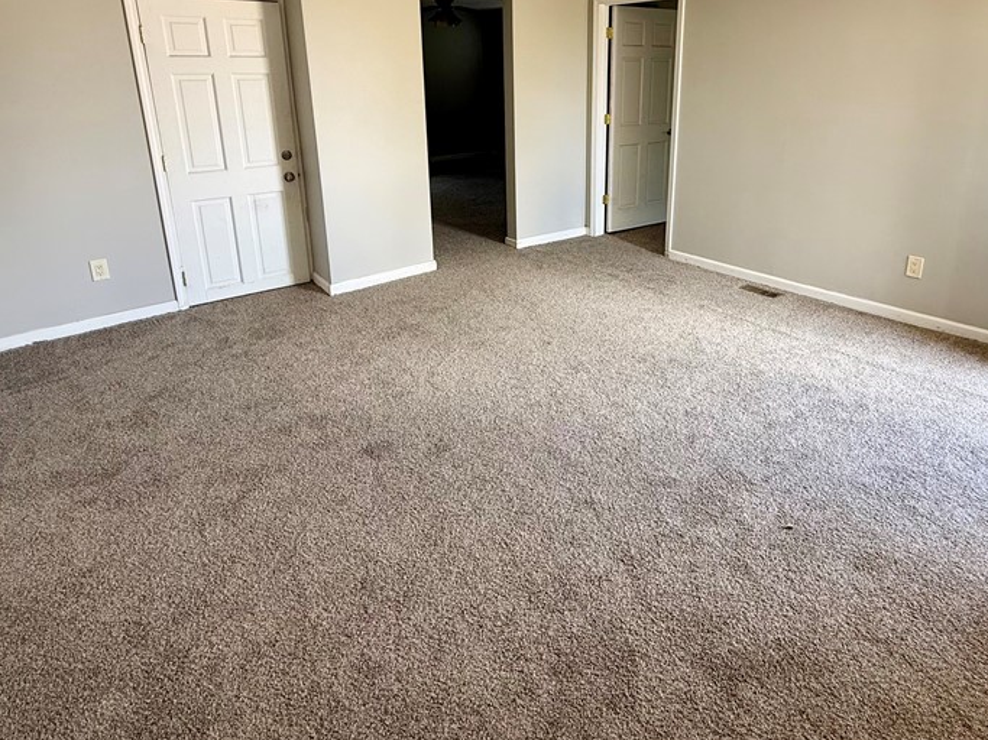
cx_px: 544
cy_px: 230
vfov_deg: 61.4
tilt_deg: -14.1
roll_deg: +0.7
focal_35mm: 21
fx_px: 599
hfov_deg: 78.8
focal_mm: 2.22
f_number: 2.2
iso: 125
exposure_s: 1/99
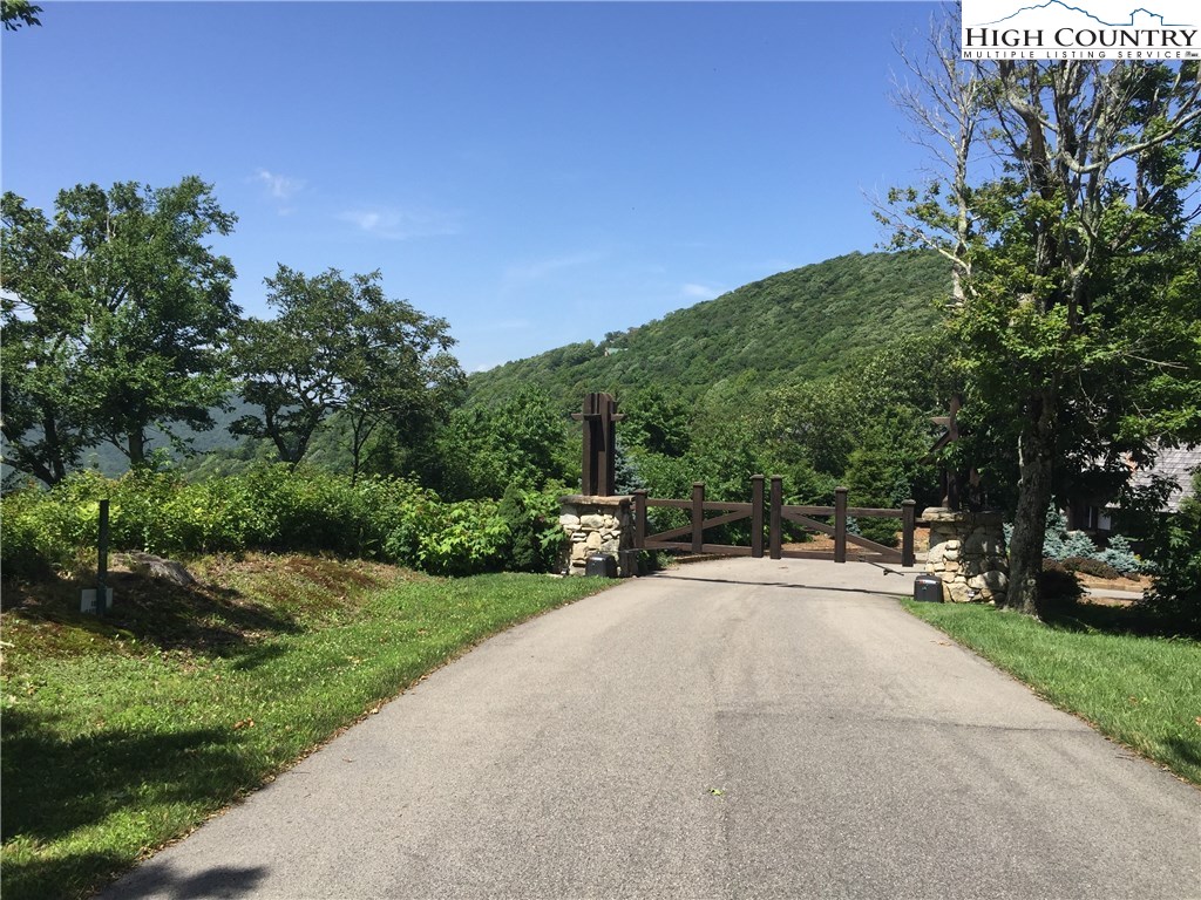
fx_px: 1006
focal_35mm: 29
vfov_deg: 48.2
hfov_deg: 61.7
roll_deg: -1.3
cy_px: 450
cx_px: 600
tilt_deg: -1.0
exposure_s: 1/1364
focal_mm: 4.15
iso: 32
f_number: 2.2
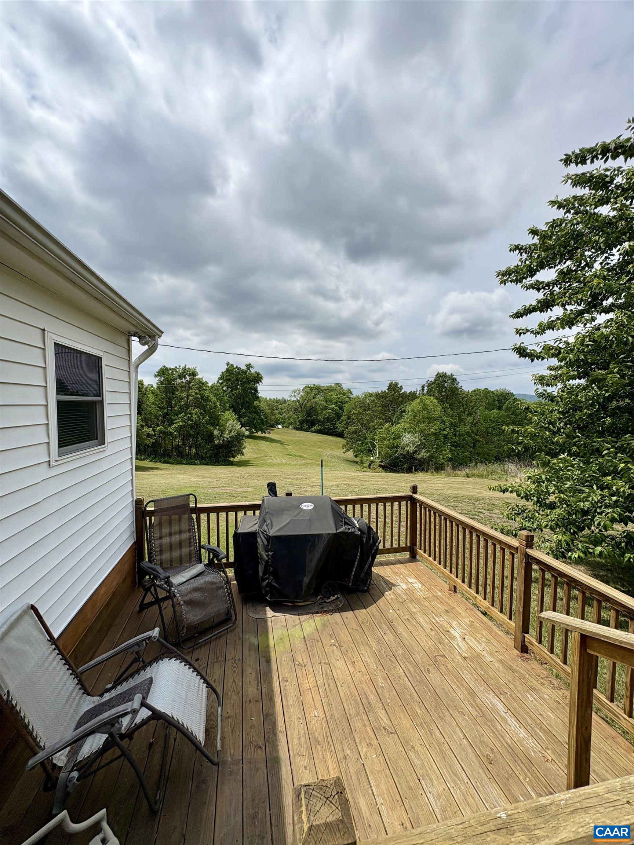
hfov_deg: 85.7
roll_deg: -0.4
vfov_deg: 102.1
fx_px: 342
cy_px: 422
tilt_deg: -1.4
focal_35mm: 14
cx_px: 317
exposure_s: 1/3390
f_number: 2.2
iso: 50
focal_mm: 2.22
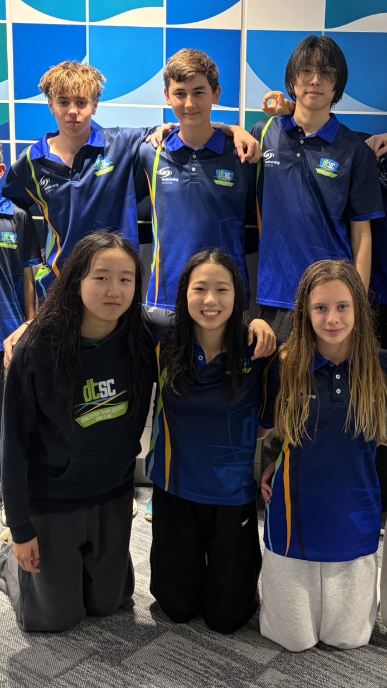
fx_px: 858
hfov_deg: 25.3
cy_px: 300
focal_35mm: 47
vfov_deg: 43.6
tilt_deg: -12.2
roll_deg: -1.8
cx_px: 268
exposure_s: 1/50
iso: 125
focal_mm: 5.96
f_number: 1.6
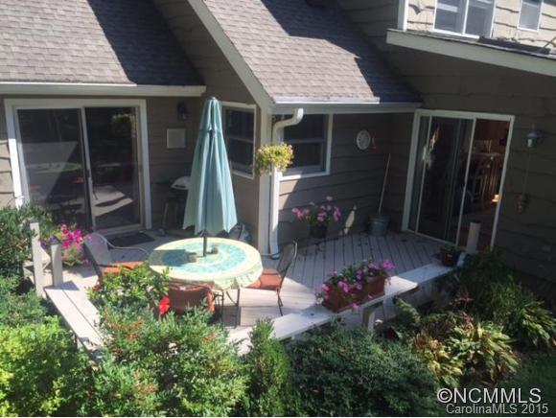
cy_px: 209
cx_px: 278
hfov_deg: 61.6
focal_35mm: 29
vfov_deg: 48.3
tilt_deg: -17.6
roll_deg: -4.1
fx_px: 466
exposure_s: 1/842
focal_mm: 4.15
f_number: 2.2
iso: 32
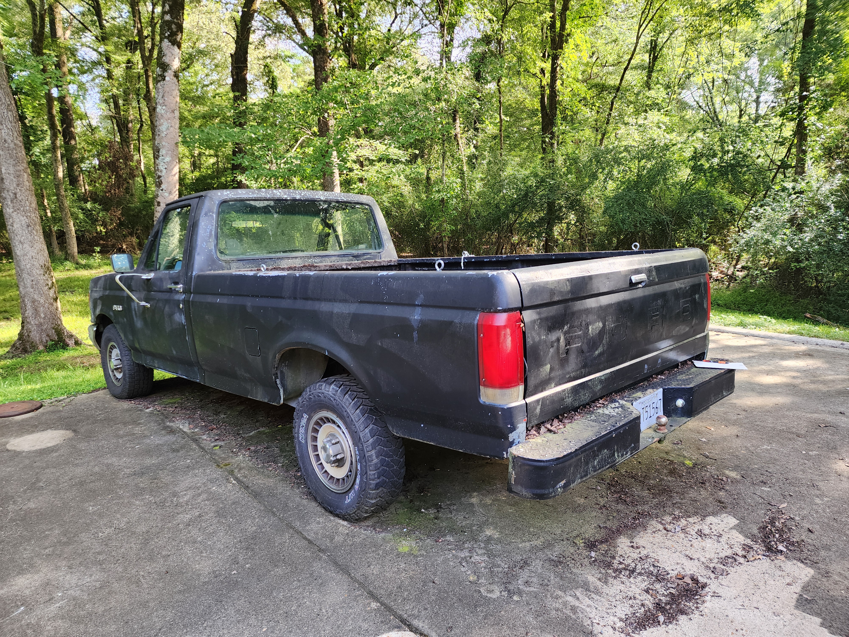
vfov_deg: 58.9
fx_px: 564
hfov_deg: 73.9
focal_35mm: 23
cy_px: 318
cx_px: 424
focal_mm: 6.4
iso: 100
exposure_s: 1/180
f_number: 1.8
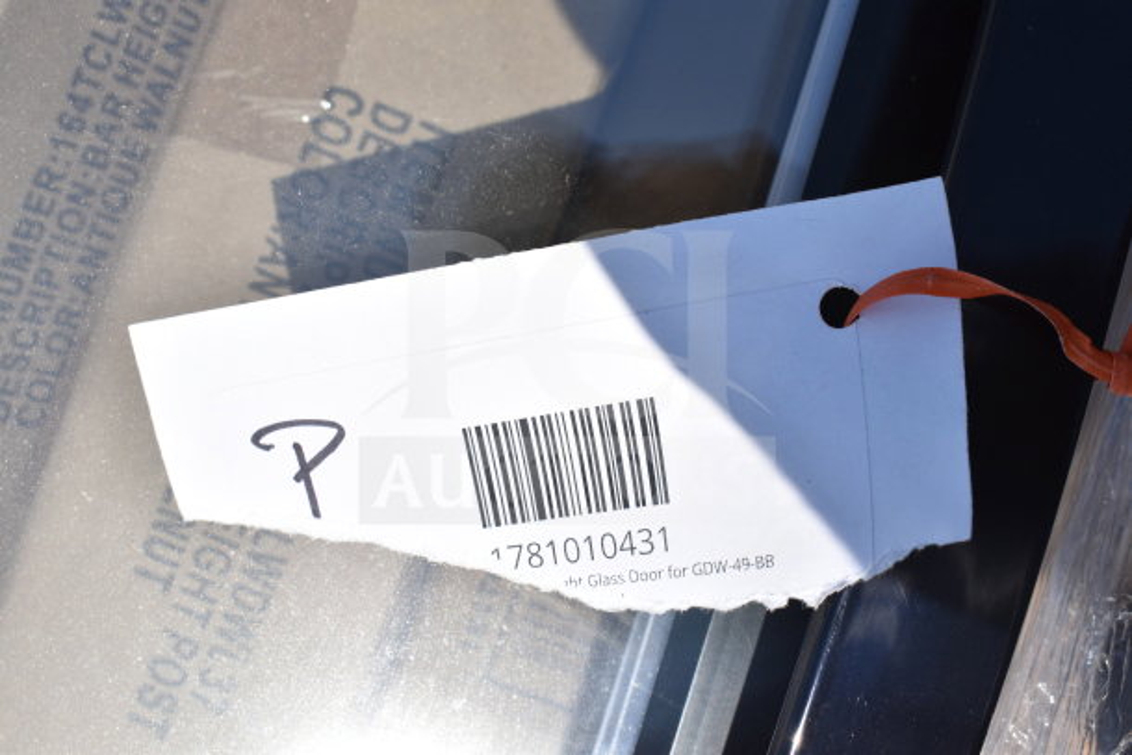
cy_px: 378
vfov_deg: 28.1
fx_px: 1510
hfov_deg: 41.1
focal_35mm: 48
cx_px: 566
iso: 200
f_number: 11
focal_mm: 32
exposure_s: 1/500
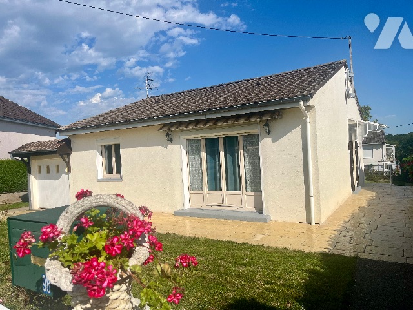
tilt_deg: +0.2
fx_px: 310
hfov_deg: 67.3
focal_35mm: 26
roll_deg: +2.9
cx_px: 206
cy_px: 155
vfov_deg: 53.1
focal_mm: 5.1
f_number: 1.6
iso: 50
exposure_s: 1/8403
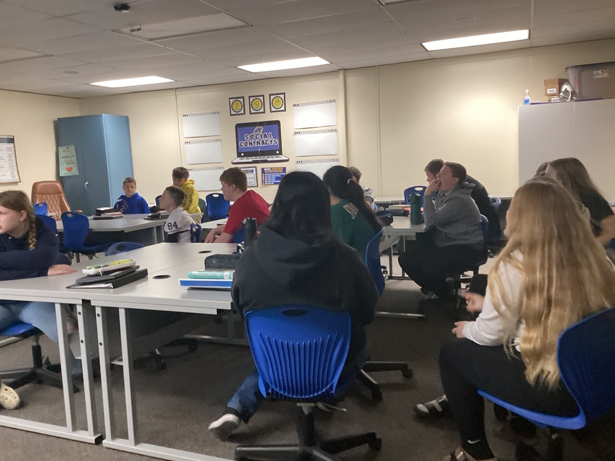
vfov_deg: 44.2
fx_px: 569
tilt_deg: -7.1
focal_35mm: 32
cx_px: 299
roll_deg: +3.1
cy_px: 229
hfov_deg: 56.8
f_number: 2.4
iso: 250
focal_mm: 3.3
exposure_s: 1/60
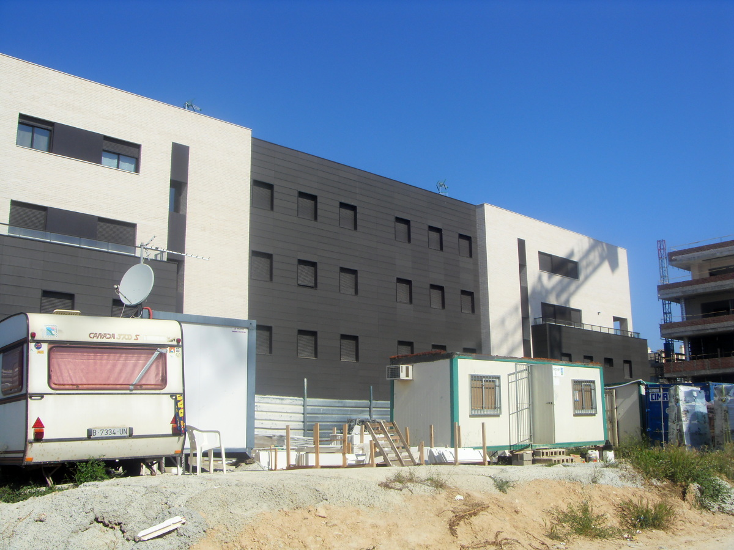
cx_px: 367
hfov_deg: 47.9
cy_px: 275
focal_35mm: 39
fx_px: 827
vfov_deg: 36.8
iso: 80
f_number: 6.2
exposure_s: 1/350
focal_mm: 6.6
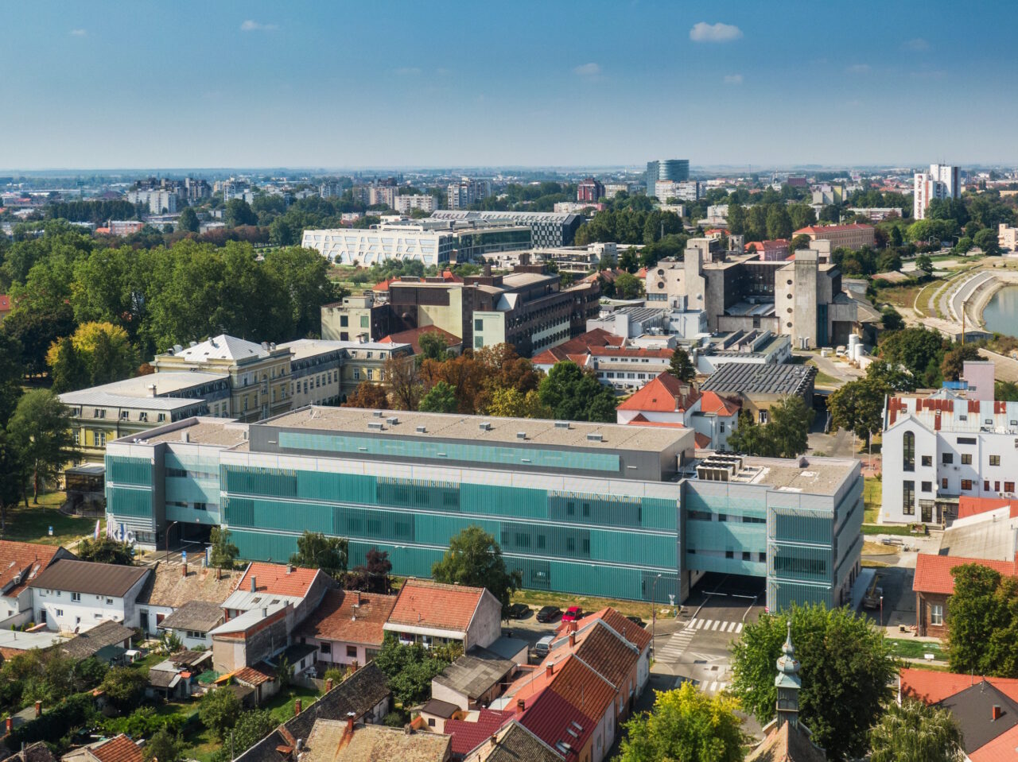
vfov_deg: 30.2
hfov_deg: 39.7
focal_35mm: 48
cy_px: 381
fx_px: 1411
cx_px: 509
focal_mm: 8.6
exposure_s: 1/160
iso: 100
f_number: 3.8
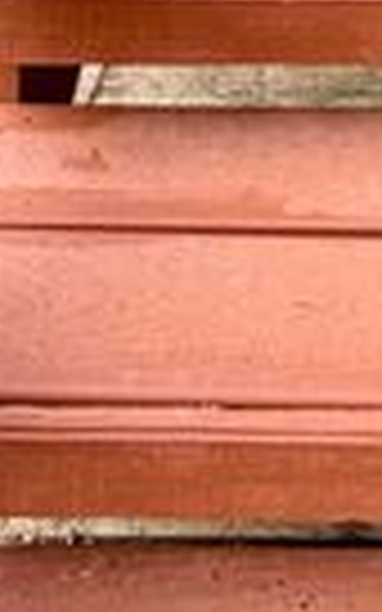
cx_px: 472
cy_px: -691
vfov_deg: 17.4
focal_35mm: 73
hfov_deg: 17.0
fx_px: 1216
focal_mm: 2.22
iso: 64
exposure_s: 1/121
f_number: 2.2
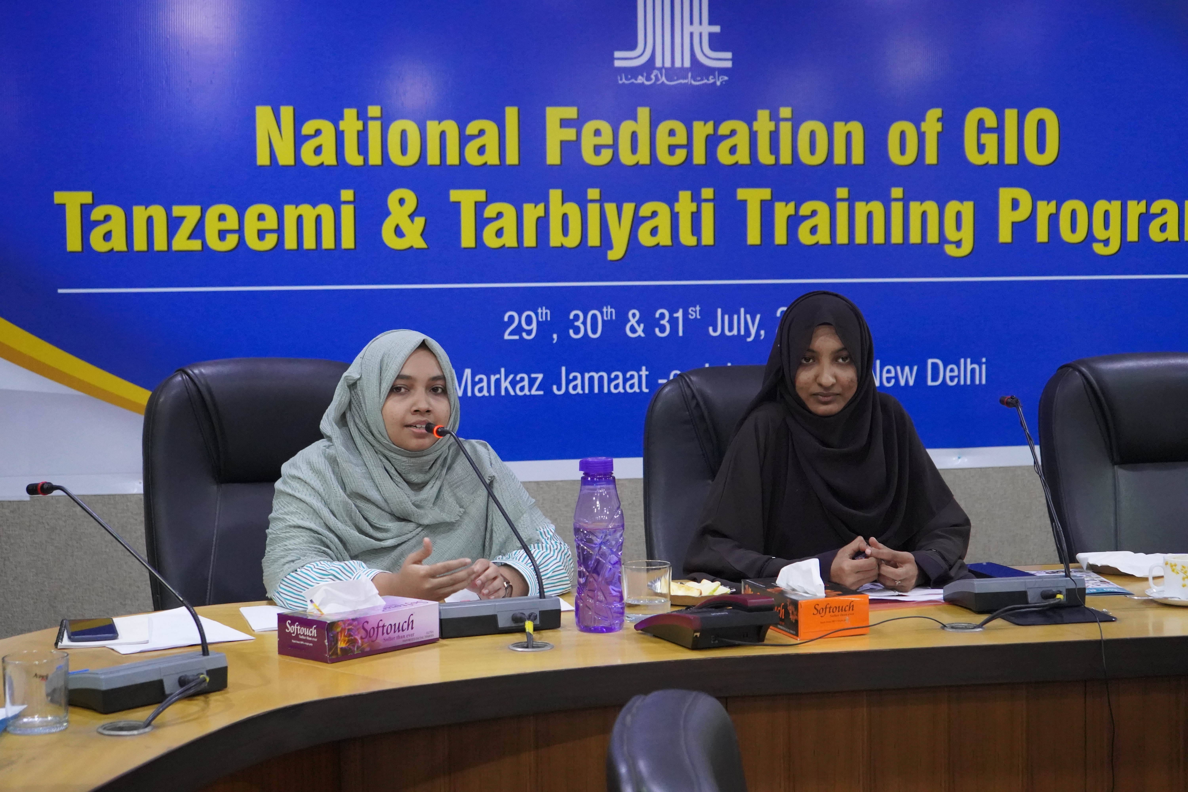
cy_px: 396
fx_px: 1815
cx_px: 594
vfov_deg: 24.6
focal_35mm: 55
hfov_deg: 36.2
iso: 12800
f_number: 5
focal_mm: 55
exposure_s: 1/125
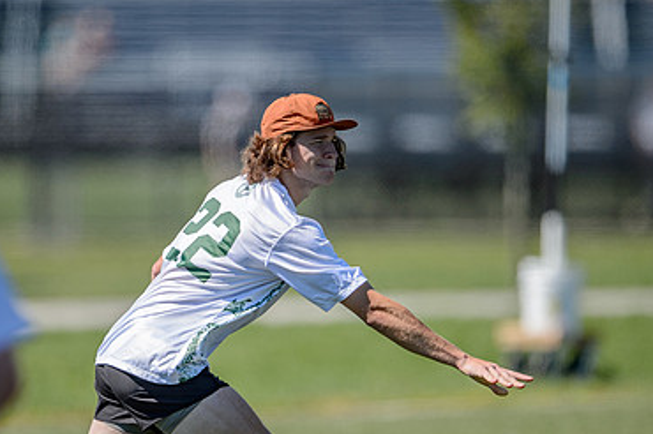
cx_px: 288
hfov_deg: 2.9
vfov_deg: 1.9
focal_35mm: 705
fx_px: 12776
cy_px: 267
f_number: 2.8
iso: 200
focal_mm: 400
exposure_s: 1/5000
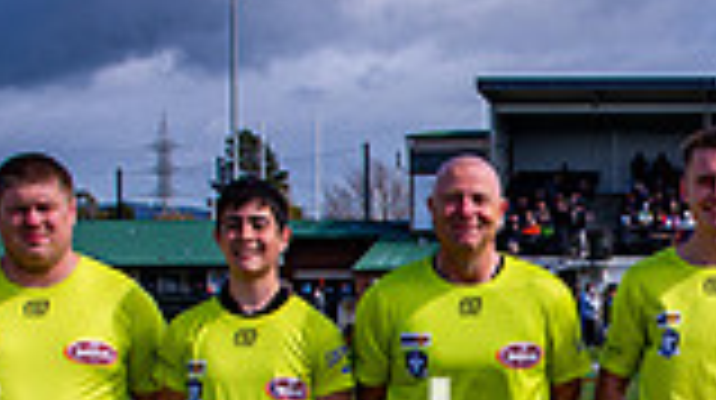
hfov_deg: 18.5
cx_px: 749
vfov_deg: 10.6
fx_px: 2124
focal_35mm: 112
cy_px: 468
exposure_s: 1/160
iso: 100
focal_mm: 16
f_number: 10
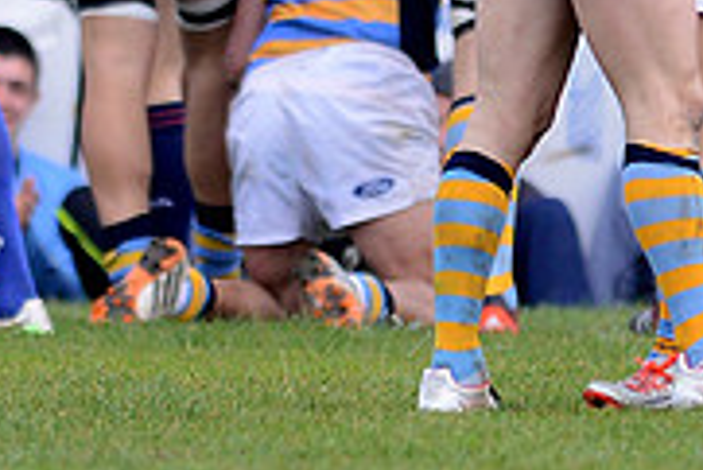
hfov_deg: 1.5
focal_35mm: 1345
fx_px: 26285
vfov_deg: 1.0
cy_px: -254
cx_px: 633
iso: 800
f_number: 4
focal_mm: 420
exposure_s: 1/1000
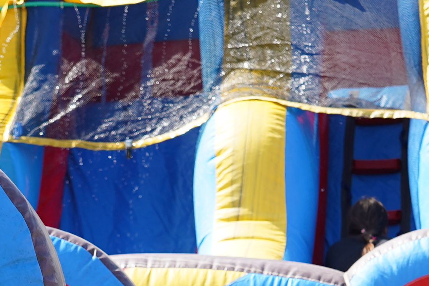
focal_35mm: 239
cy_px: 422
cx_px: 54
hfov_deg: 8.6
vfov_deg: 5.7
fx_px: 2847
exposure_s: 1/250
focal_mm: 44
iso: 100
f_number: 4.5
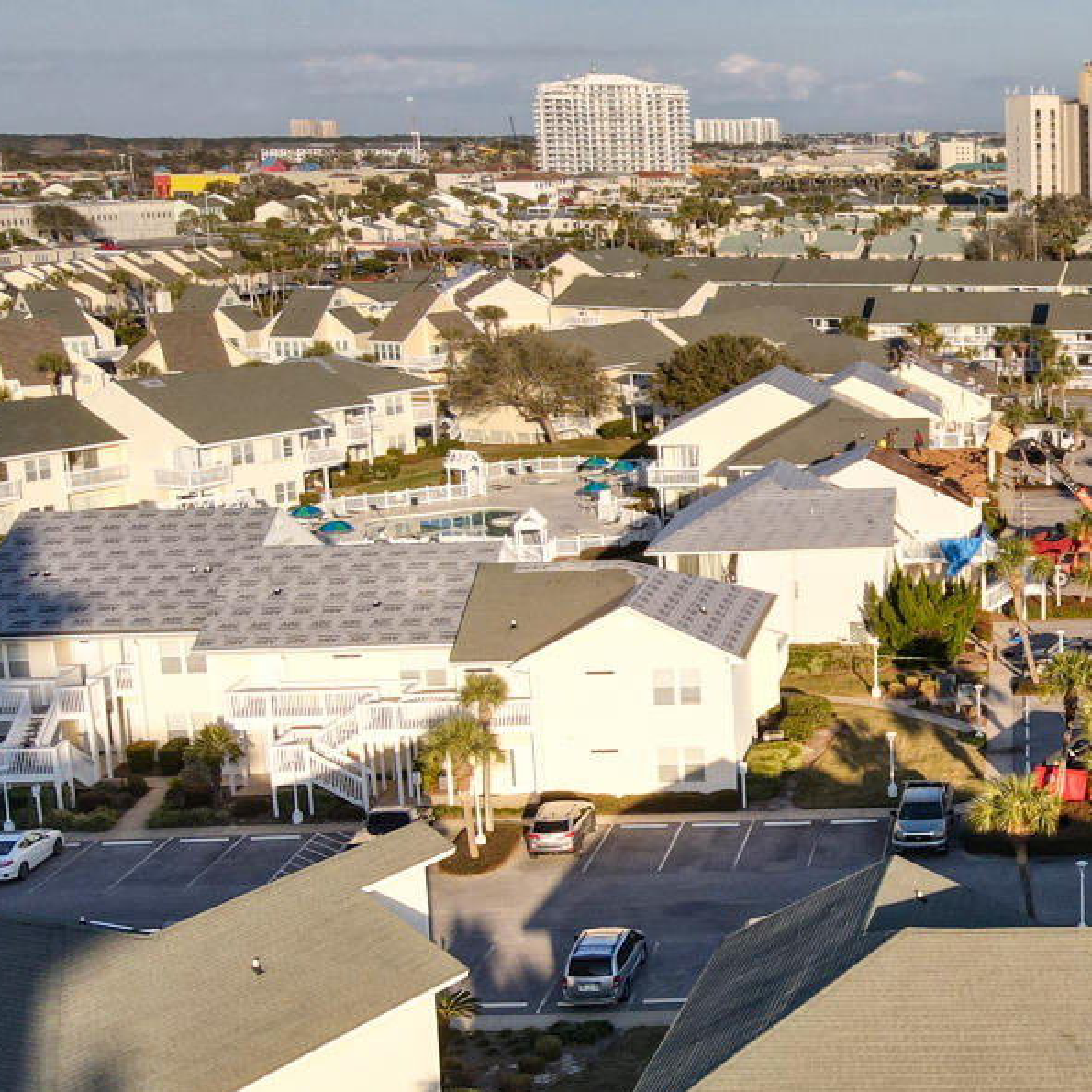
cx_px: 1220
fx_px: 2034
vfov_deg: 30.0
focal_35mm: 57
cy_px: 558
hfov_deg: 27.3
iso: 100
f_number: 2.8
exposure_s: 1/640
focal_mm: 4.5
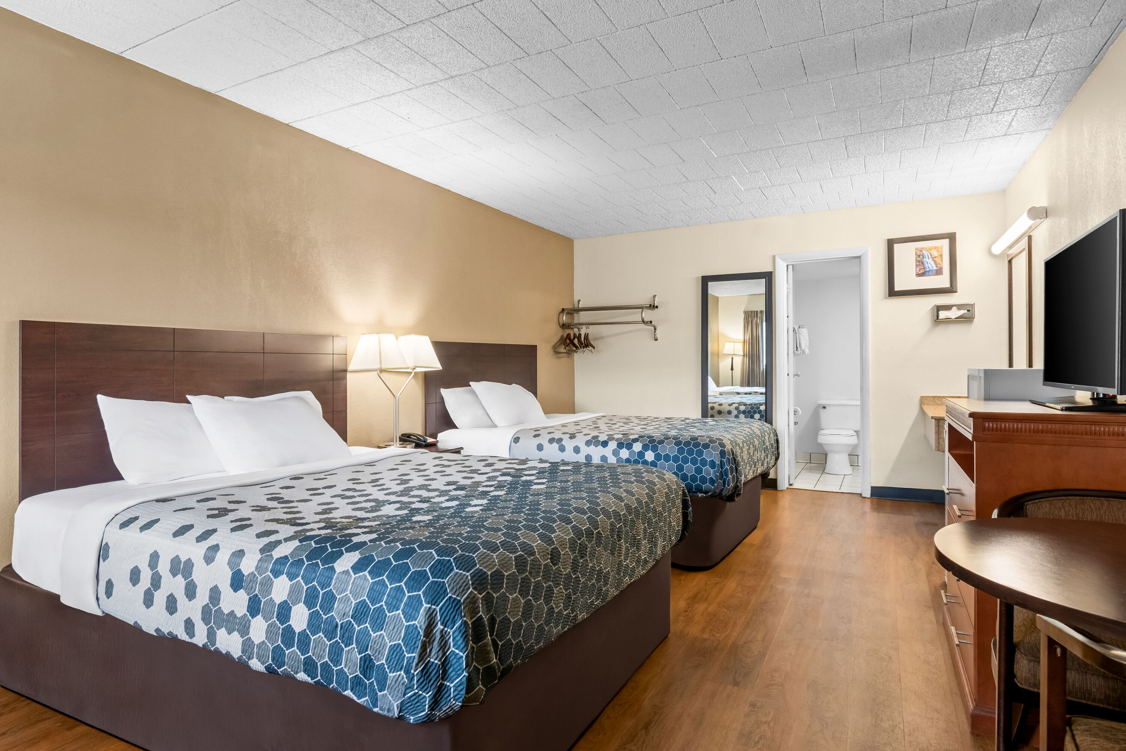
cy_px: 376
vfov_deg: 67.4
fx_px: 563
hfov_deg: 90.0
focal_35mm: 18
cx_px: 563
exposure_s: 1/3
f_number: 8
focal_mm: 12
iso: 400
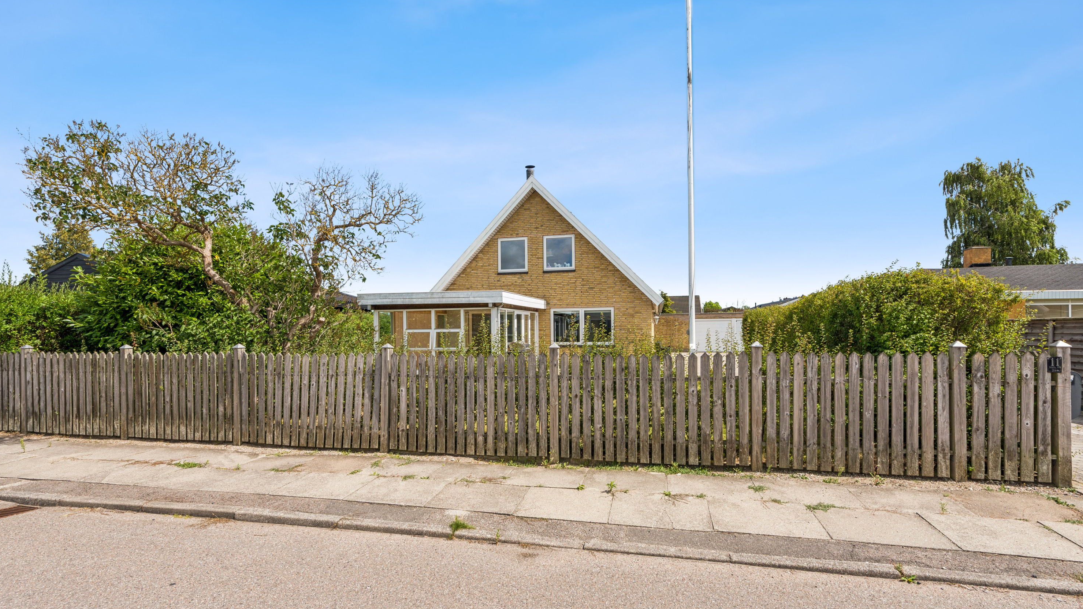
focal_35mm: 17
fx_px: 488
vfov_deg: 63.7
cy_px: 345
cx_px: 539
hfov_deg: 95.9
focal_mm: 16
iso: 125
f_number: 13
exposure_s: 1/125
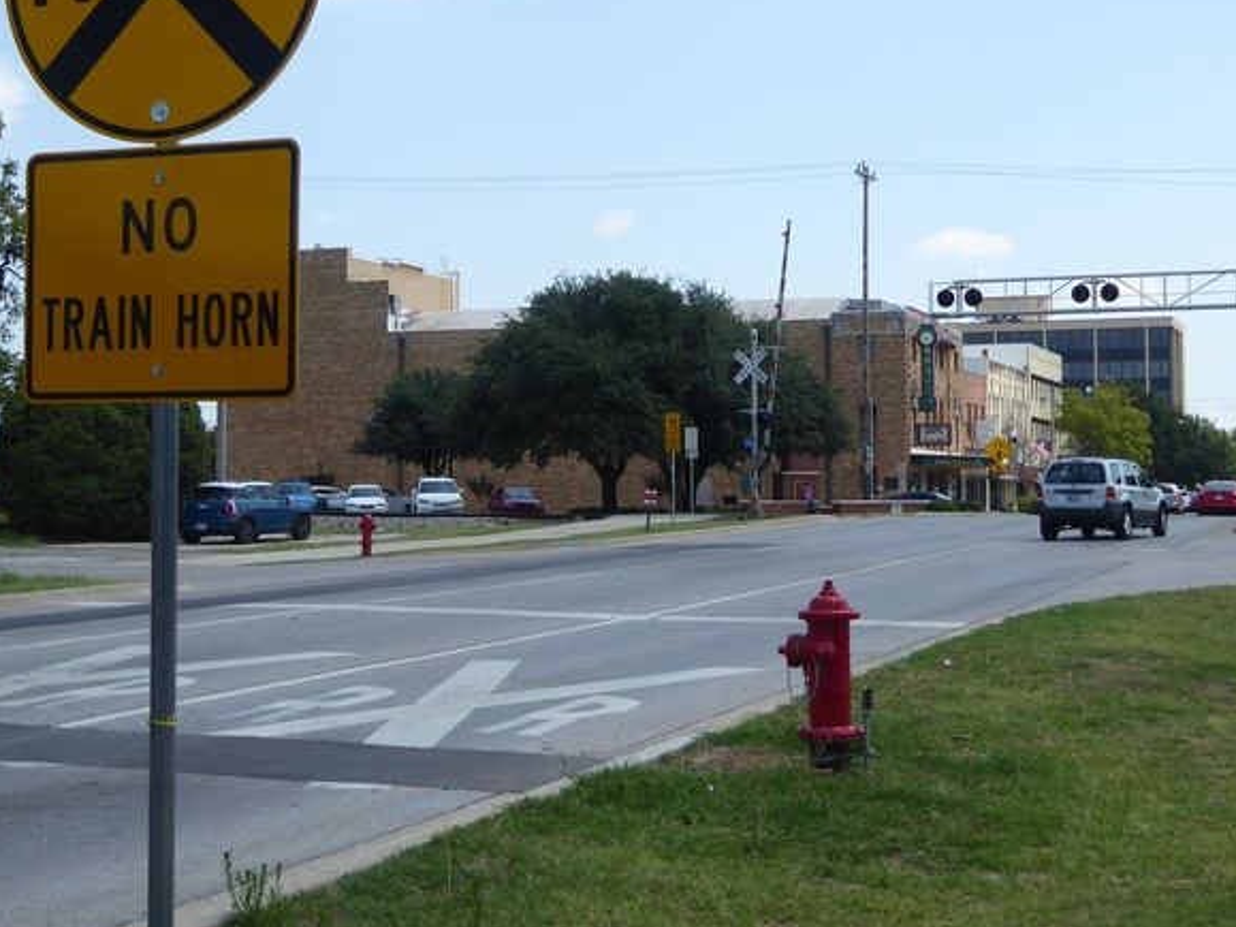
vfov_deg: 25.2
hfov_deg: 33.2
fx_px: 2071
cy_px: 389
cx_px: 628
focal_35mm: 58
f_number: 3.8
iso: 80
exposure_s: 1/500
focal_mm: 7.2
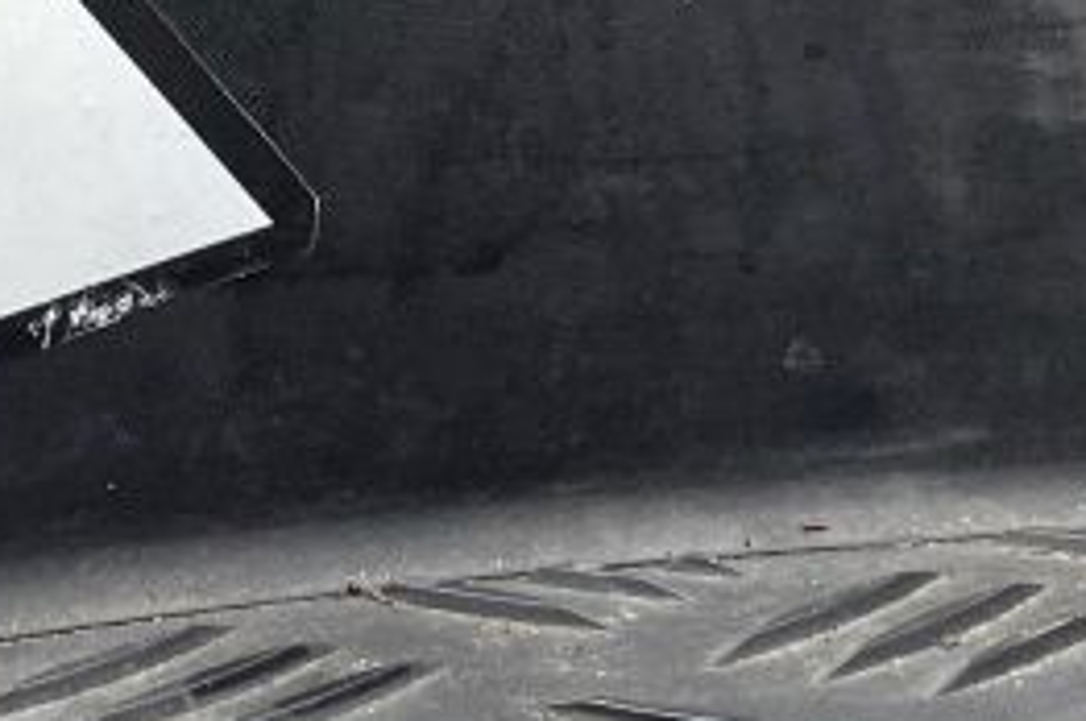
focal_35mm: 124
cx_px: 572
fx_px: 3736
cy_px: -406
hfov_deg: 16.5
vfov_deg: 10.6
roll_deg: -1.1
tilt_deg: -43.1
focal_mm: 4.2
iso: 50
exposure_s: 1/100
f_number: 1.6
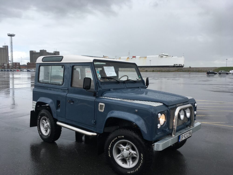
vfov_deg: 48.2
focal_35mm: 29
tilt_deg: -7.6
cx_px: 116
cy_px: 88
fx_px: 195
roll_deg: +1.3
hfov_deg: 61.7
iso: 25
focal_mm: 4.15
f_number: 2.2
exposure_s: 1/561
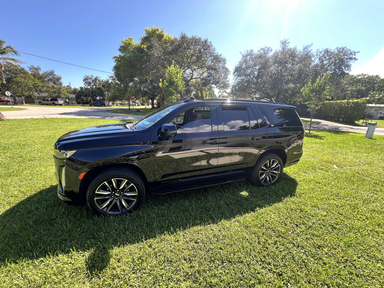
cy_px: 144
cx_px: 192
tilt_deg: -15.3
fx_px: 144
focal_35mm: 13
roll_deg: -2.6
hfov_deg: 106.2
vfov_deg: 89.9
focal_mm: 1.57
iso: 32
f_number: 1.8
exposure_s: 1/188
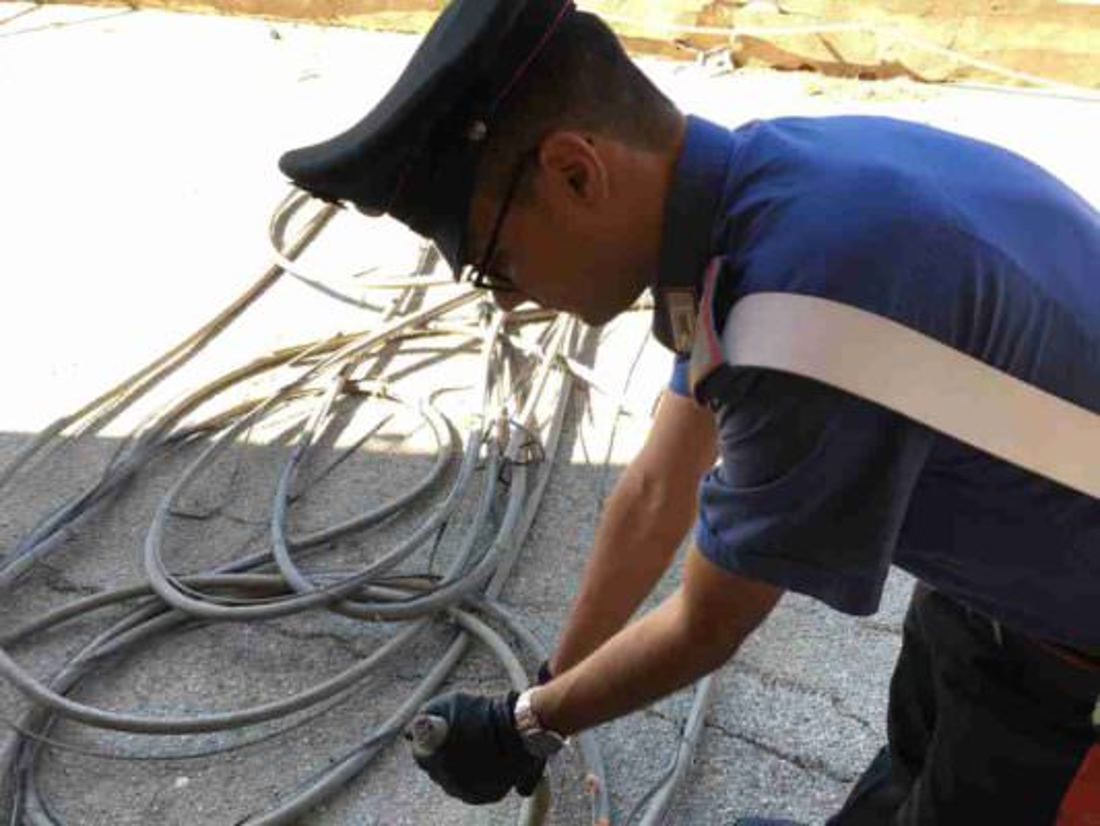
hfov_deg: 61.6
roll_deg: +0.6
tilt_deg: -39.9
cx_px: 550
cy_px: 413
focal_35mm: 29
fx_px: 922
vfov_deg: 48.2
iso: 25
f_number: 2.2
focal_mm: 4.15
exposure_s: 1/147
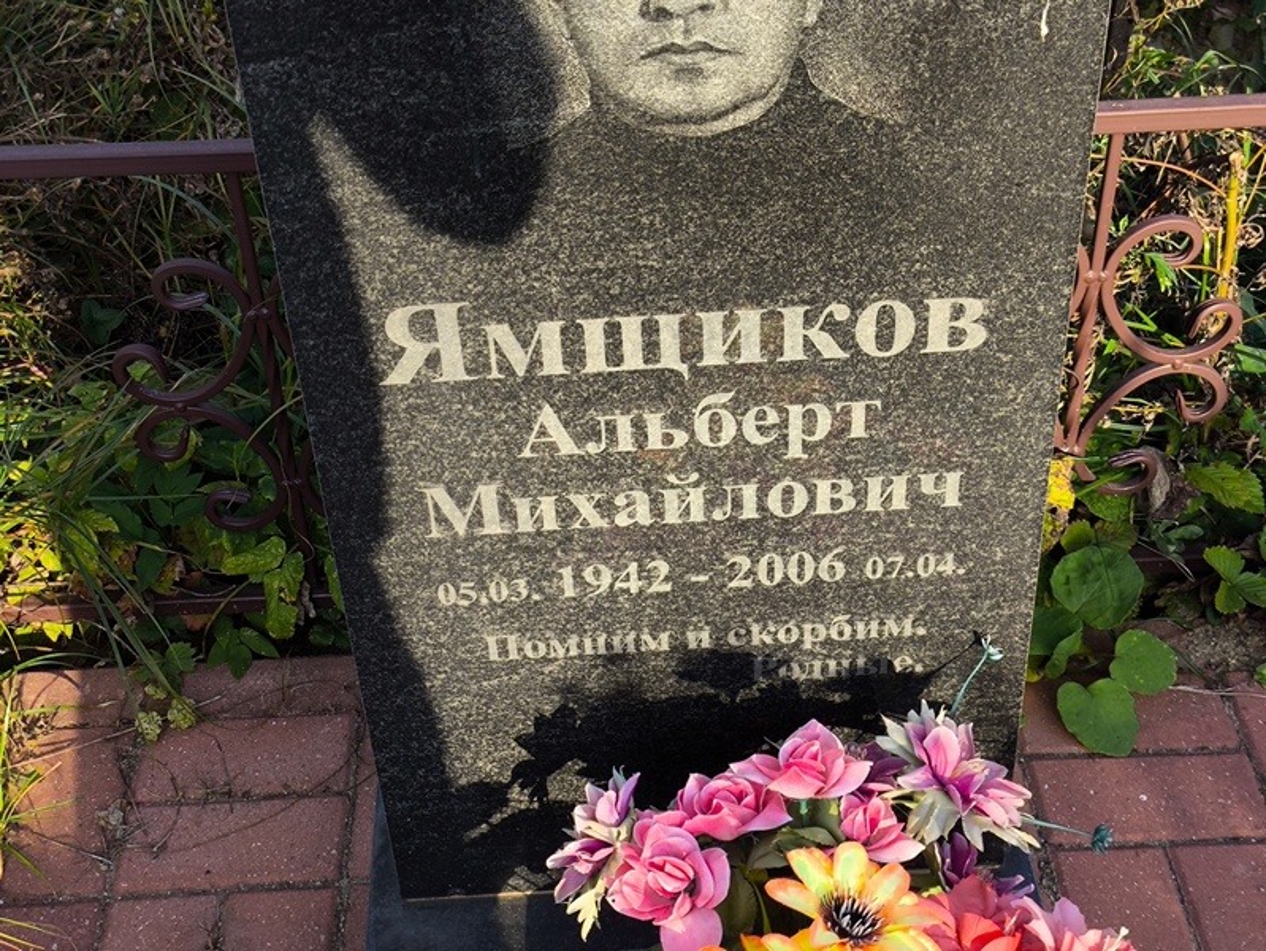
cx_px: 633
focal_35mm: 50
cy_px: 476
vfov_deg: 29.1
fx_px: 1829
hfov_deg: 38.2
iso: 50
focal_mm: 4.71
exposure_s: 1/579
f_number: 1.7
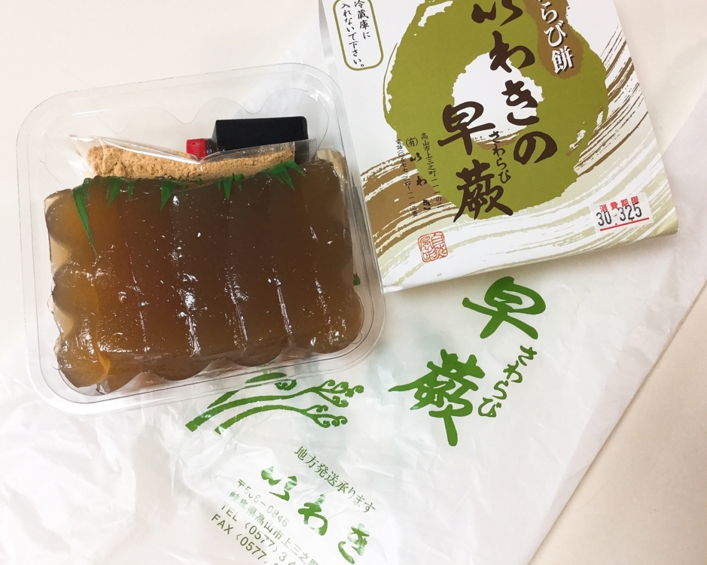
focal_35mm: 33
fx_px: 690
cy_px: 282
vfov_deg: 44.5
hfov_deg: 54.2
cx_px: 367
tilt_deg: -74.6
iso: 50
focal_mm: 3.3
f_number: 2.4
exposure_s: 1/30
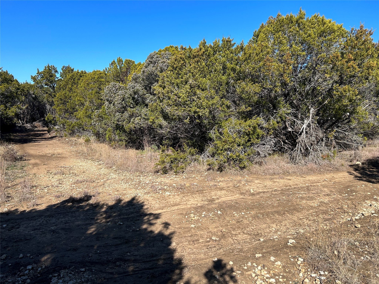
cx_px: 190
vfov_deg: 53.1
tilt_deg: -5.2
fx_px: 285
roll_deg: -0.6
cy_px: 142
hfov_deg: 67.3
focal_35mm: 26
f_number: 1.5
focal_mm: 5.7
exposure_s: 1/3356
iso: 50
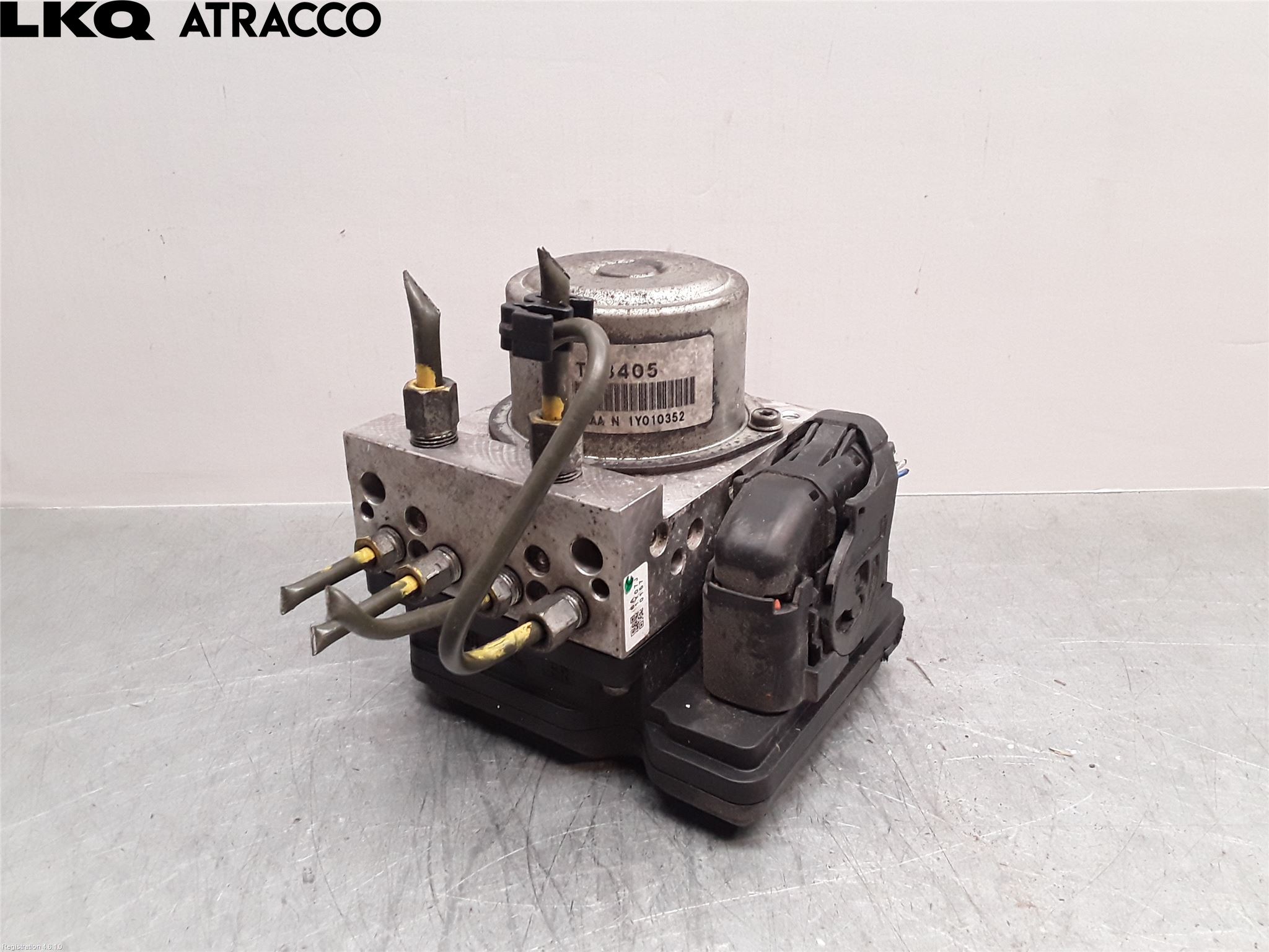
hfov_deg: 63.4
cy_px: 476
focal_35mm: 28
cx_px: 634
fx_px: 1026
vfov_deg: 49.7
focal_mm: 2.91
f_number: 1.9
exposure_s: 1/100
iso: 100
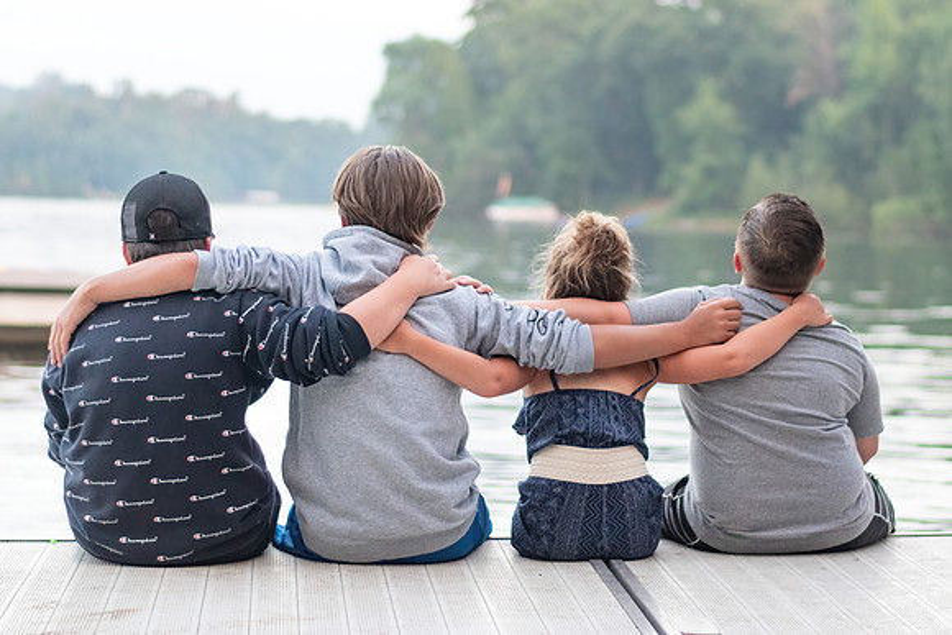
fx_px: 3038
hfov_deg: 17.8
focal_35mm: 115
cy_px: 203
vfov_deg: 11.9
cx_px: 535
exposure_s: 1/640
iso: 800
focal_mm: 50
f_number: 2
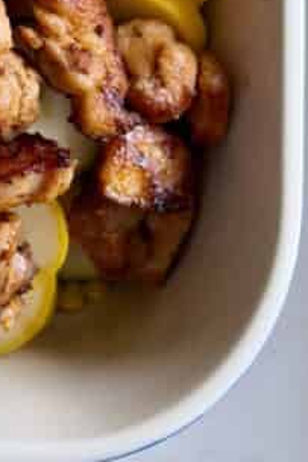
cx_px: -191
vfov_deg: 12.4
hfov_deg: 8.4
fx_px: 2043
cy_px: -208
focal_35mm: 159
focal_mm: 6.8
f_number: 1.8
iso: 80
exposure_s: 1/121
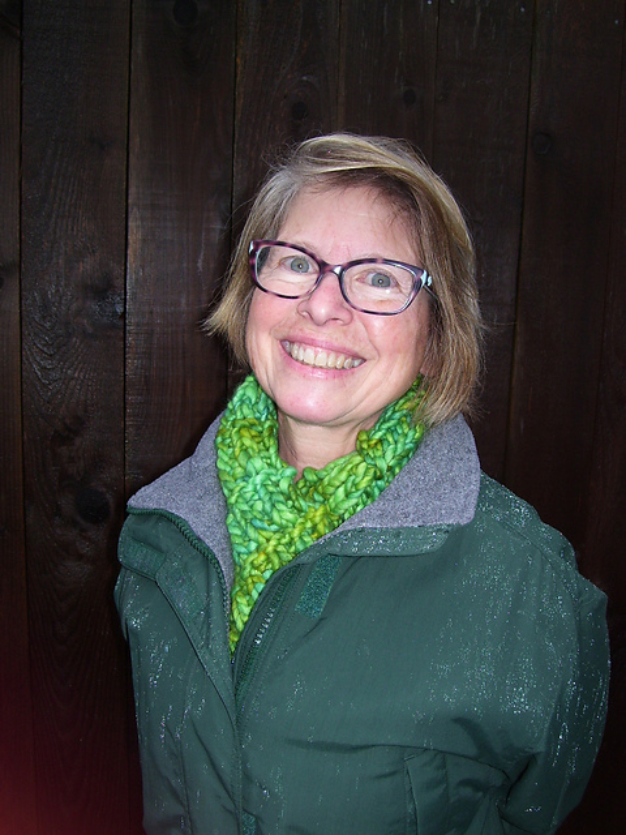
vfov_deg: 51.4
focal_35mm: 36
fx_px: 868
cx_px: 313
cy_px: 418
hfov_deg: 39.7
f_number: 2.7
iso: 80
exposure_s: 1/60
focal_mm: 6
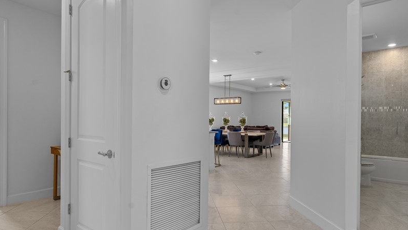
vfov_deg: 49.5
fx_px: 249
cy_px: 120
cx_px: 204
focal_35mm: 23
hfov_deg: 78.7
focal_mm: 16
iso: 400
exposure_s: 1/15
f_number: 8
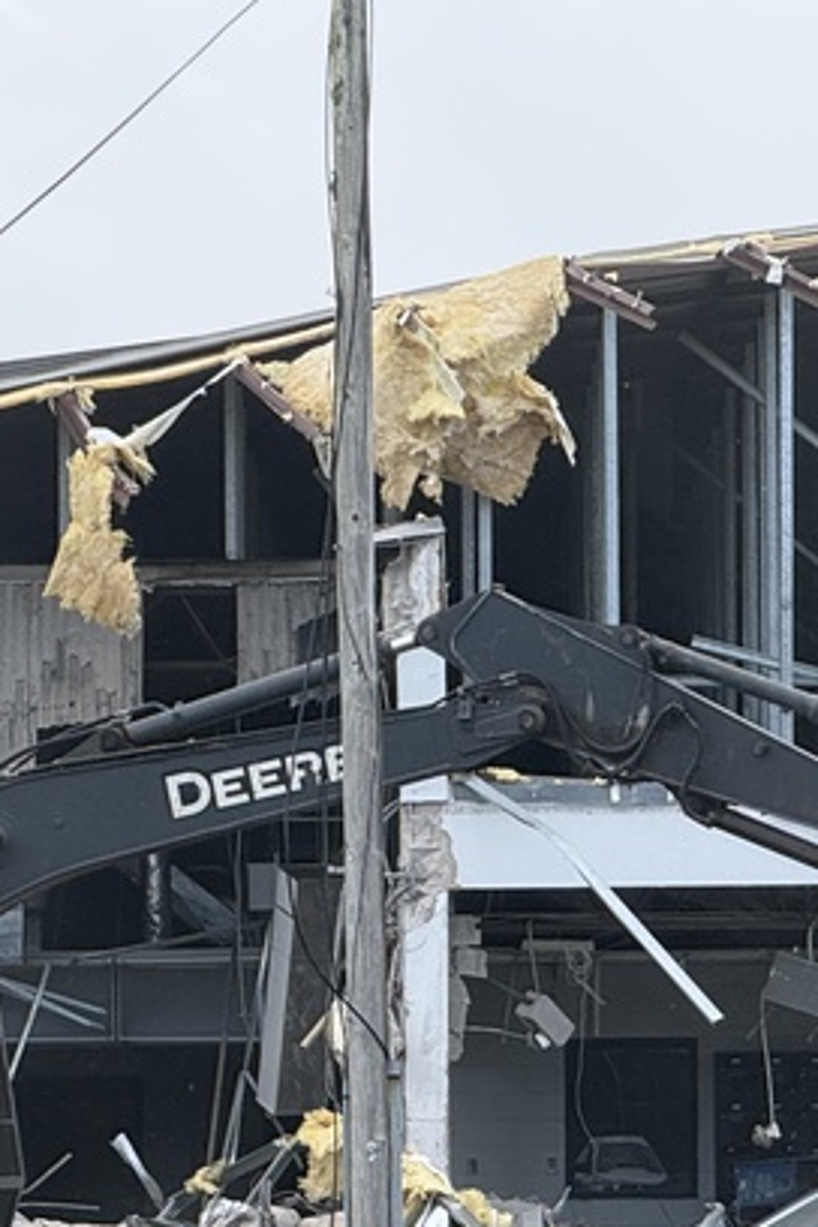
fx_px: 10667
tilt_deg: +0.1
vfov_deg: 6.6
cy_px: 1086
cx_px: 794
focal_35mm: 313
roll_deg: +0.6
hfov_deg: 4.4
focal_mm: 15.66
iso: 64
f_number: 2.8
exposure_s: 1/714
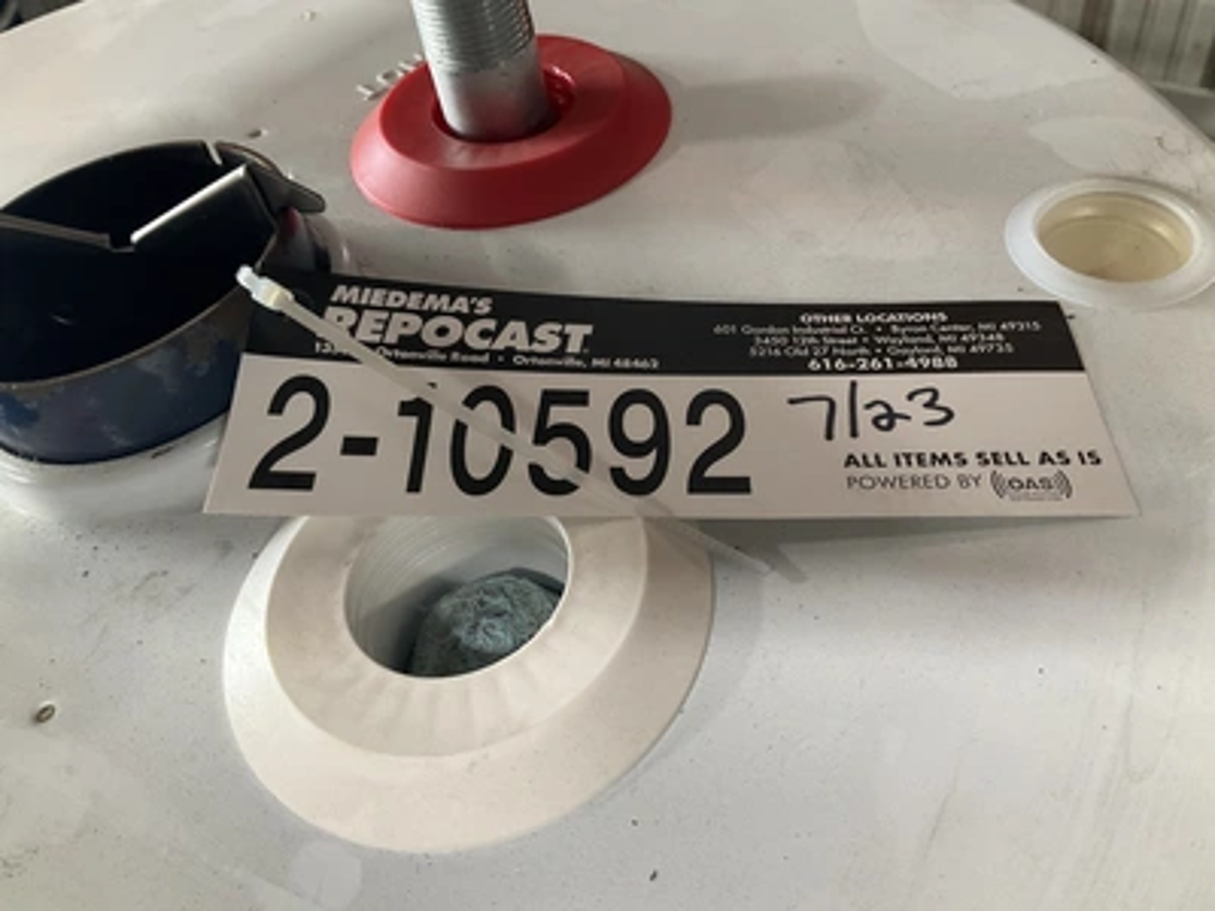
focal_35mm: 29
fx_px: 1018
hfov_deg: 61.7
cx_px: 608
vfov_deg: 48.2
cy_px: 456
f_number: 1.8
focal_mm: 3
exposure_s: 1/60
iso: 80
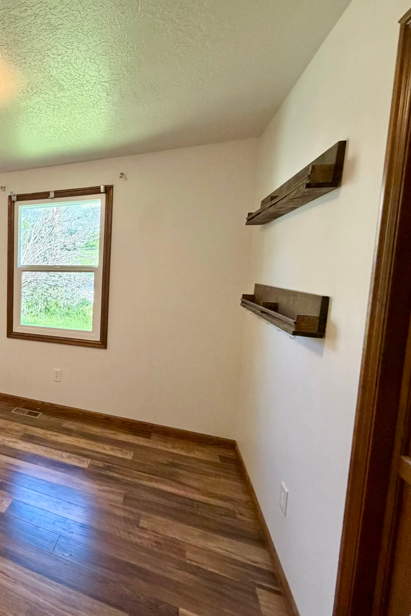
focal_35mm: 20
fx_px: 342
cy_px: 303
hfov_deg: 49.5
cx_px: -7
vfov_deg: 84.0
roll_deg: -0.2
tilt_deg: -5.7
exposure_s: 1/121
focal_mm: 2.22
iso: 320
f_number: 2.2
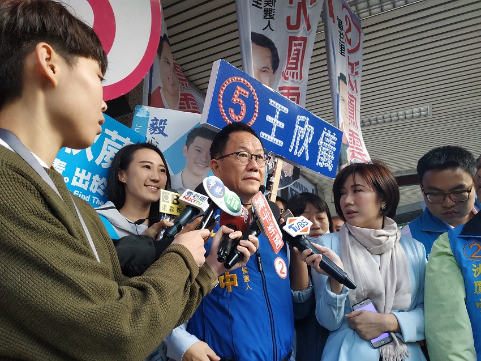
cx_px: 240
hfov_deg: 71.6
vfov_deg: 56.8
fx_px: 333
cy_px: 180
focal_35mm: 24
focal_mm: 3.94
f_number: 1.9
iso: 160
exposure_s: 1/120
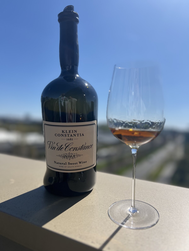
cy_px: 126
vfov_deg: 67.3
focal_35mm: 26
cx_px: 94
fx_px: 189
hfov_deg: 53.1
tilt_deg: -0.7
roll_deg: -3.8
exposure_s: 1/6993
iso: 50
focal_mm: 5.7
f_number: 1.5
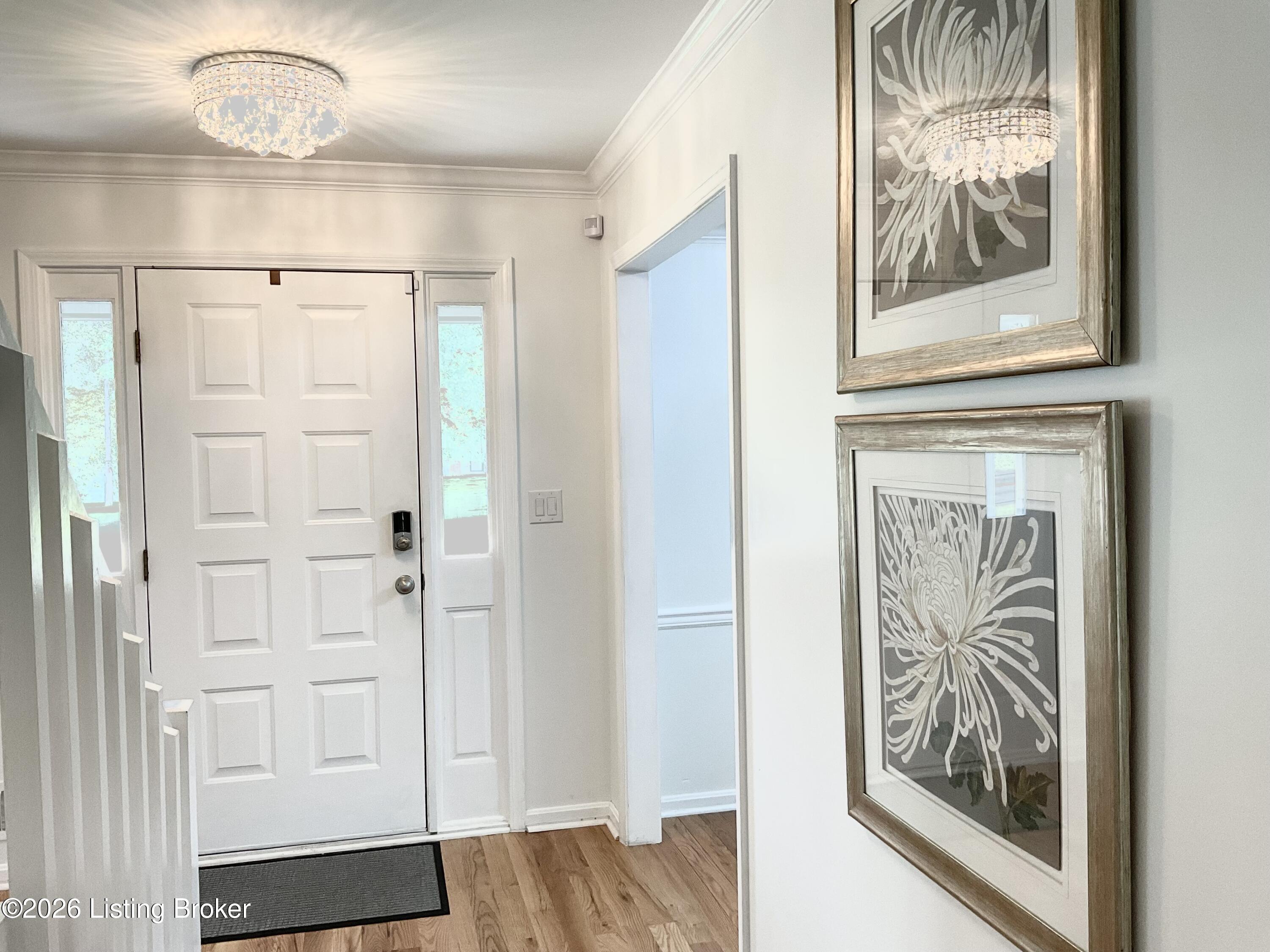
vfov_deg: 48.2
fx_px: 1064
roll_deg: +1.1
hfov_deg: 61.7
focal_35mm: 29
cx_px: 635
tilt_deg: -2.6
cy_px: 476
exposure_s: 1/60
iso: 50
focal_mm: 3
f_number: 1.8
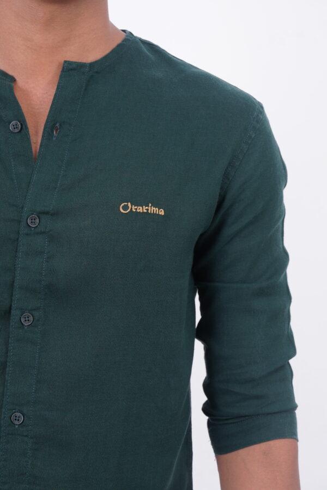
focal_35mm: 100
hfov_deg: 13.6
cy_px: 245
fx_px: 1369
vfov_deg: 20.3
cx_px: 164
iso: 200
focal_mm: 67
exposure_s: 1/100
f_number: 8
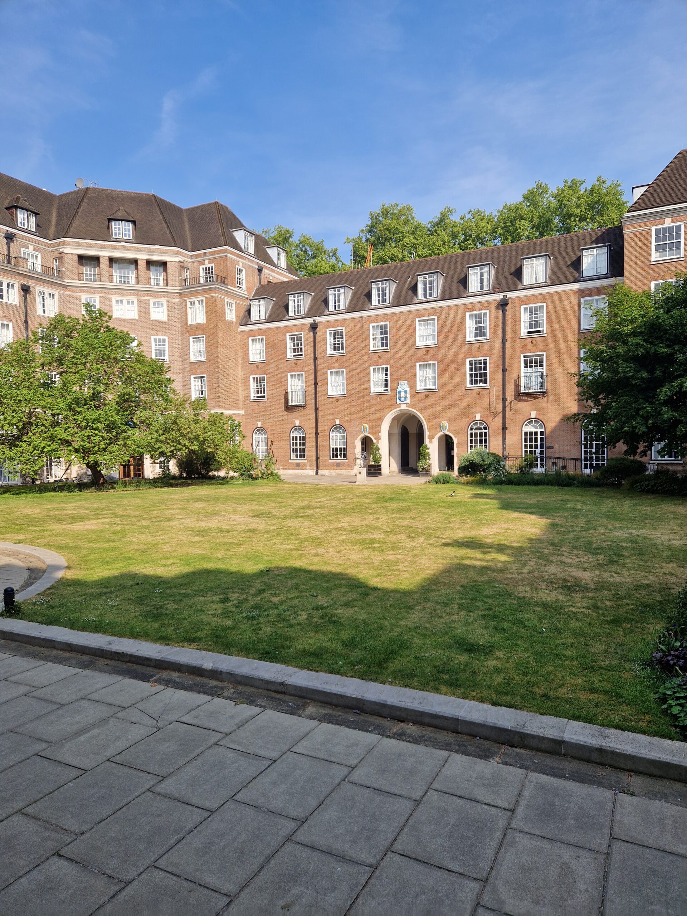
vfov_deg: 73.9
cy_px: 458
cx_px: 344
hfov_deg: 58.9
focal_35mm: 23
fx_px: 609
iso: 50
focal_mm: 5.4
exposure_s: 1/1064
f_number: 1.8
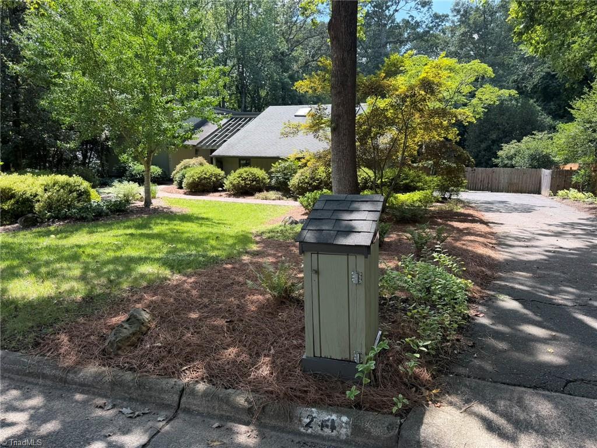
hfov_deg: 71.6
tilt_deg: -9.6
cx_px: 298
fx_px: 414
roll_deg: -0.5
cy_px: 224
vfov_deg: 56.8
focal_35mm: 24
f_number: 1.78
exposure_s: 1/547
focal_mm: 6.76
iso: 80
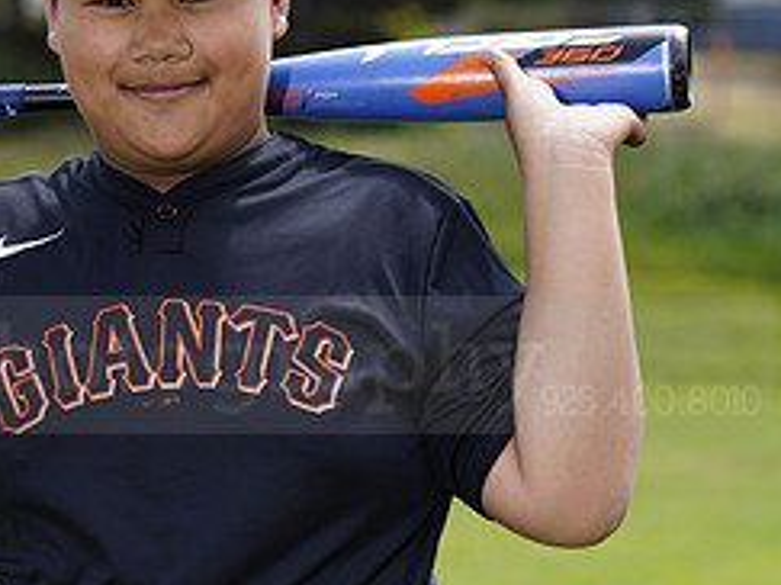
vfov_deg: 5.3
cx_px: 151
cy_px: 339
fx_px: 6314
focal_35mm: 280
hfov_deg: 7.1
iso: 100
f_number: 6.3
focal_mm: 122
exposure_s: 1/250
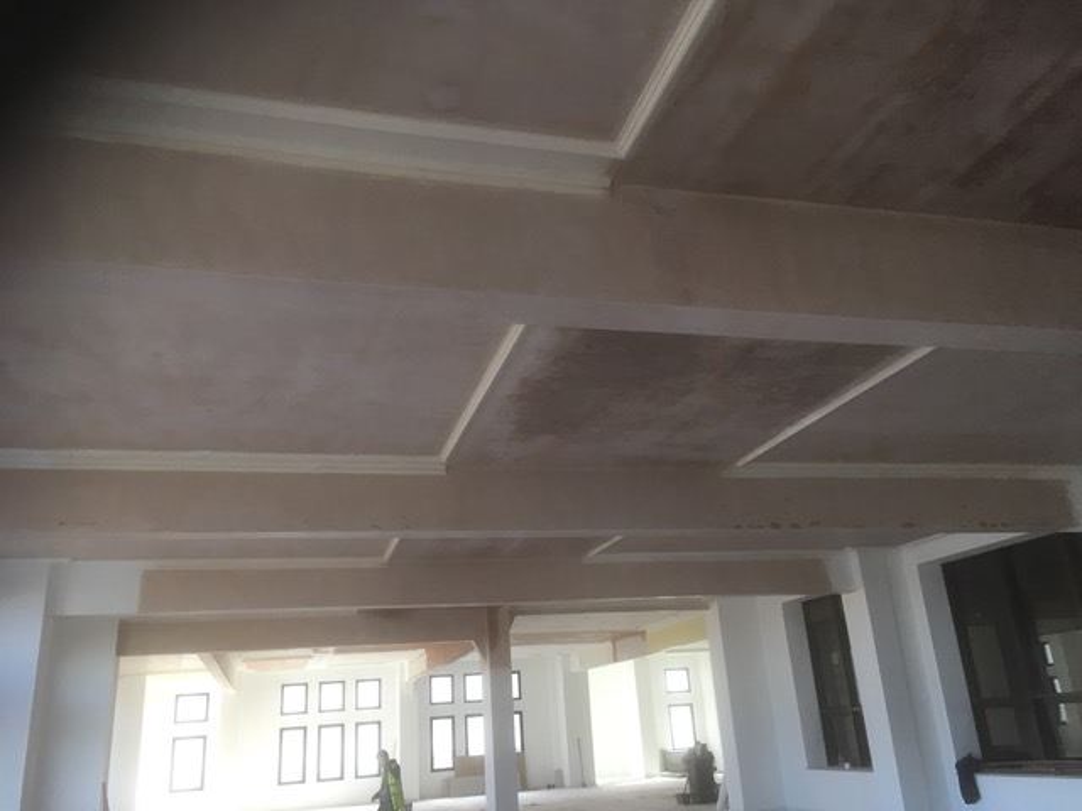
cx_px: 541
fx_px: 906
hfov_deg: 61.7
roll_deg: +5.0
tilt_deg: +20.8
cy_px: 406
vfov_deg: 48.2
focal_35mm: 29
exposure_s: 1/33
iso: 32
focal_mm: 4.15
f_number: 2.2
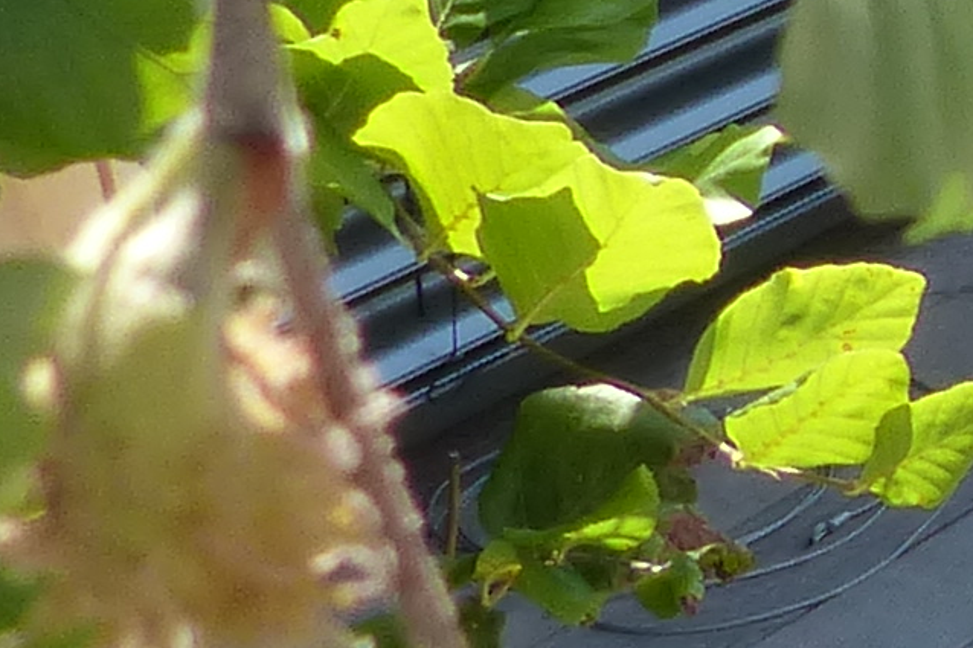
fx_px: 4404
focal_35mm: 163
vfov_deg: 8.1
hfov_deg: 10.4
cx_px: 2529
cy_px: -480
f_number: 4
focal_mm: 4.5
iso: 160
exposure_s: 1/250
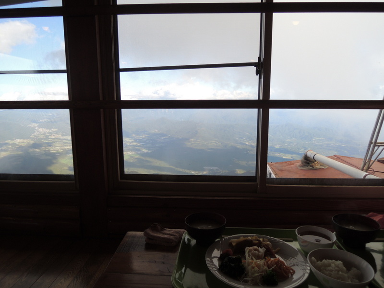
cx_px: 192
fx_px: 266
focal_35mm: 24
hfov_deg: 71.6
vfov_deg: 56.8
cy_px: 144
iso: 100
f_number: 2.8
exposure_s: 1/400
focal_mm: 4.3
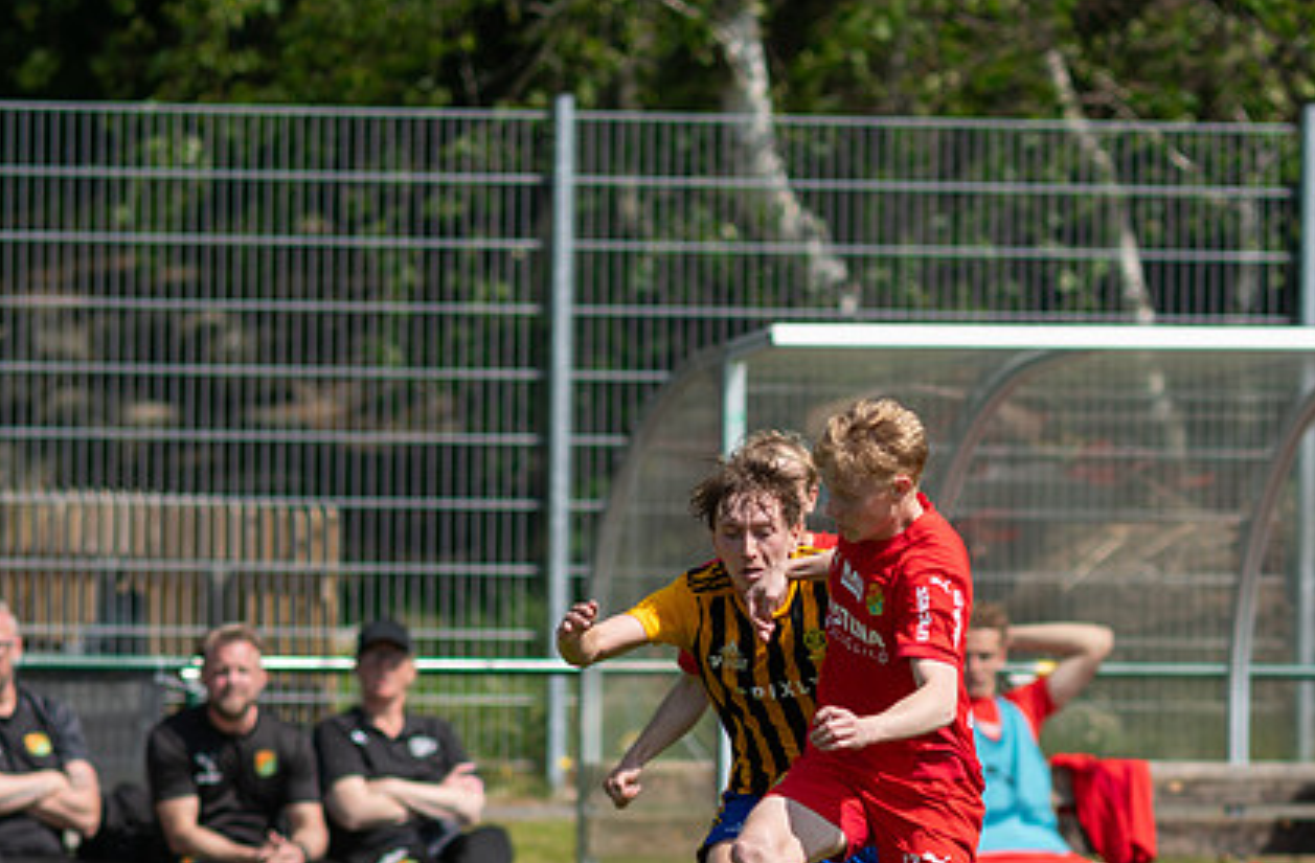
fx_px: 27918
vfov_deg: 1.8
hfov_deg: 2.7
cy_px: 738
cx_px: 900
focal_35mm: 768
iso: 100
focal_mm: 300
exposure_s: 1/1600
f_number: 3.2
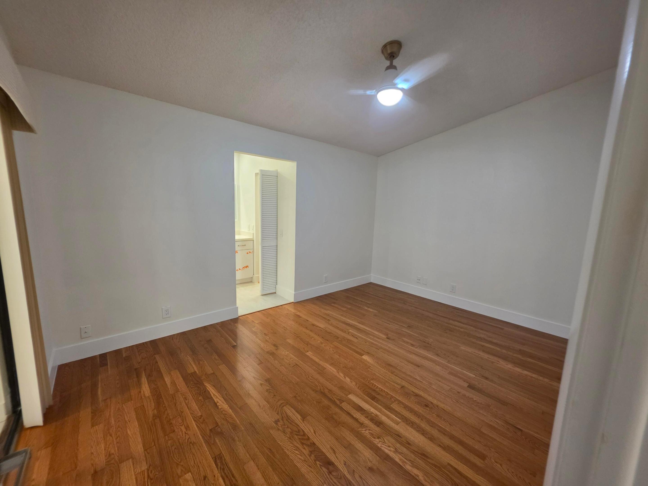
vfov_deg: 89.9
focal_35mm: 13
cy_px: 243
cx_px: 324
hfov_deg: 106.2
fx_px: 243
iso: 160
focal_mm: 2.2
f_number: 1.9
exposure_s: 1/60
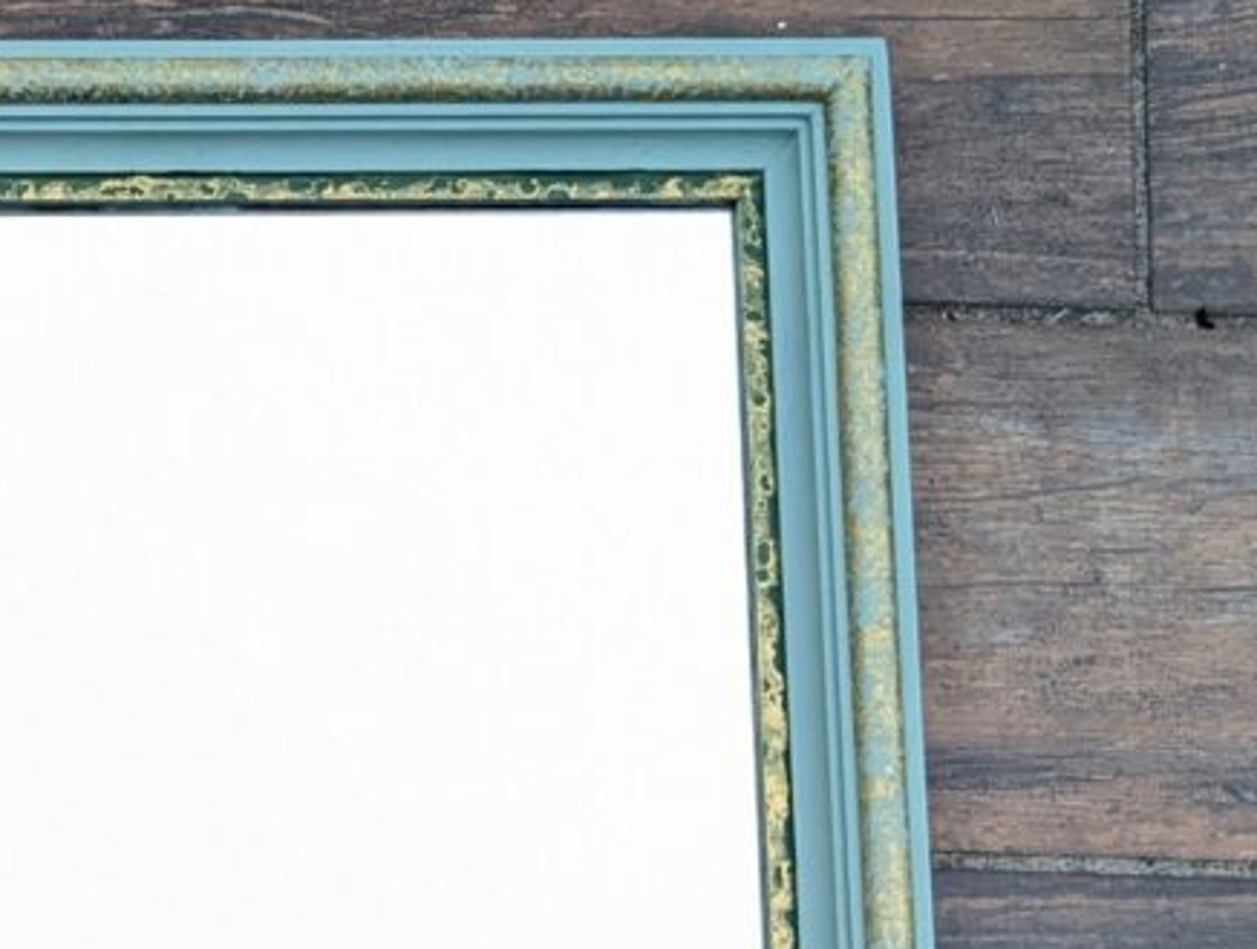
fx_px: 4185
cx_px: -110
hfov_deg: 16.6
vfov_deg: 12.7
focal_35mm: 115
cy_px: 1083
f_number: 1.68
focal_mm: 6.9
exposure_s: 1/90
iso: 132
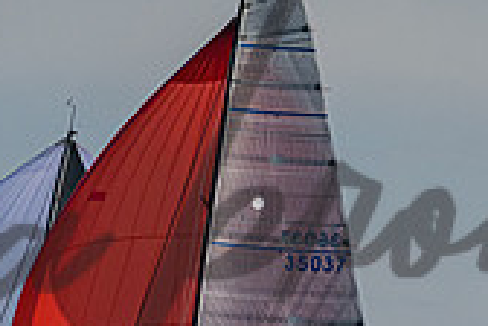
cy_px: 205
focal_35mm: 513
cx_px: 324
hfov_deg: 4.0
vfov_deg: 2.7
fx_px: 6953
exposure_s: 1/6400
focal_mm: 120
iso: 320
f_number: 6.3
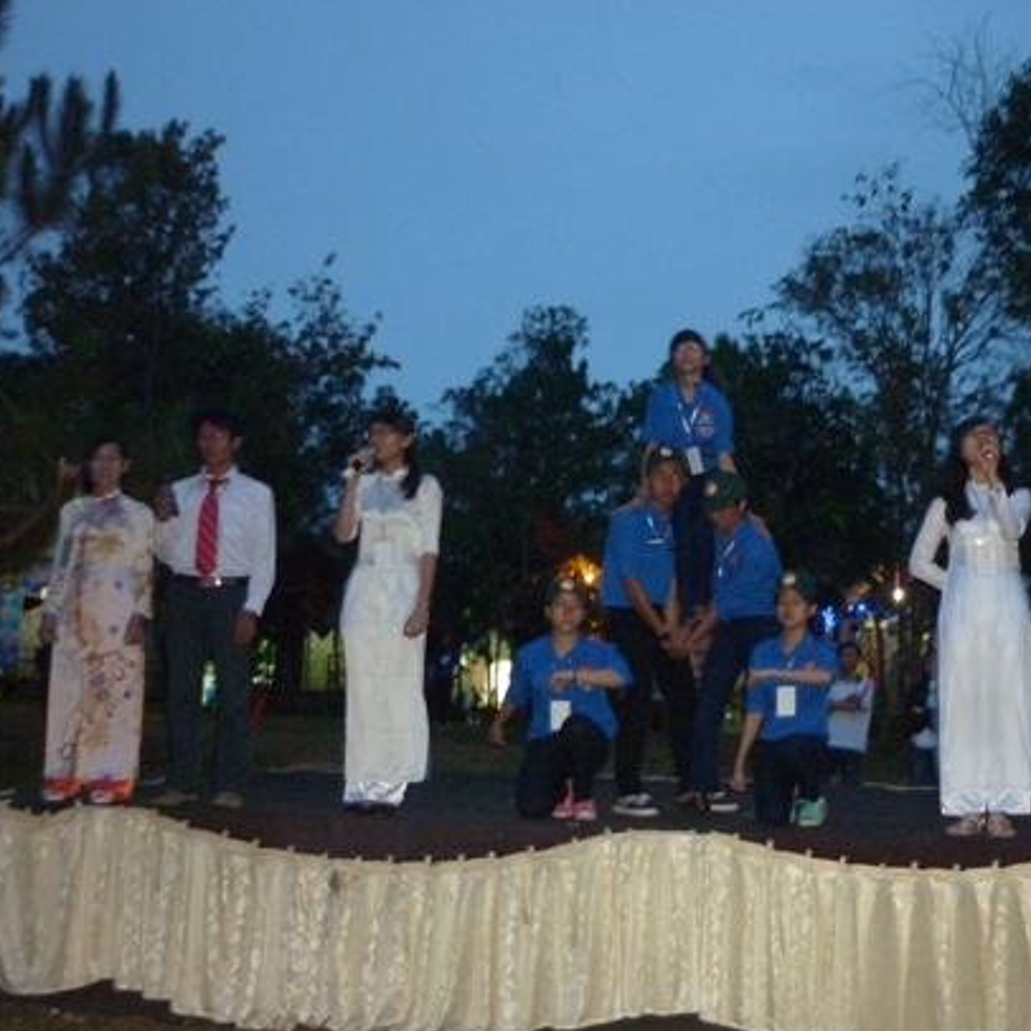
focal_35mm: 46
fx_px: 1550
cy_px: 579
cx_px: 734
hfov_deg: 36.2
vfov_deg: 36.7
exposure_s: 1/8
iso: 500
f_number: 2.8
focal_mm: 5.5
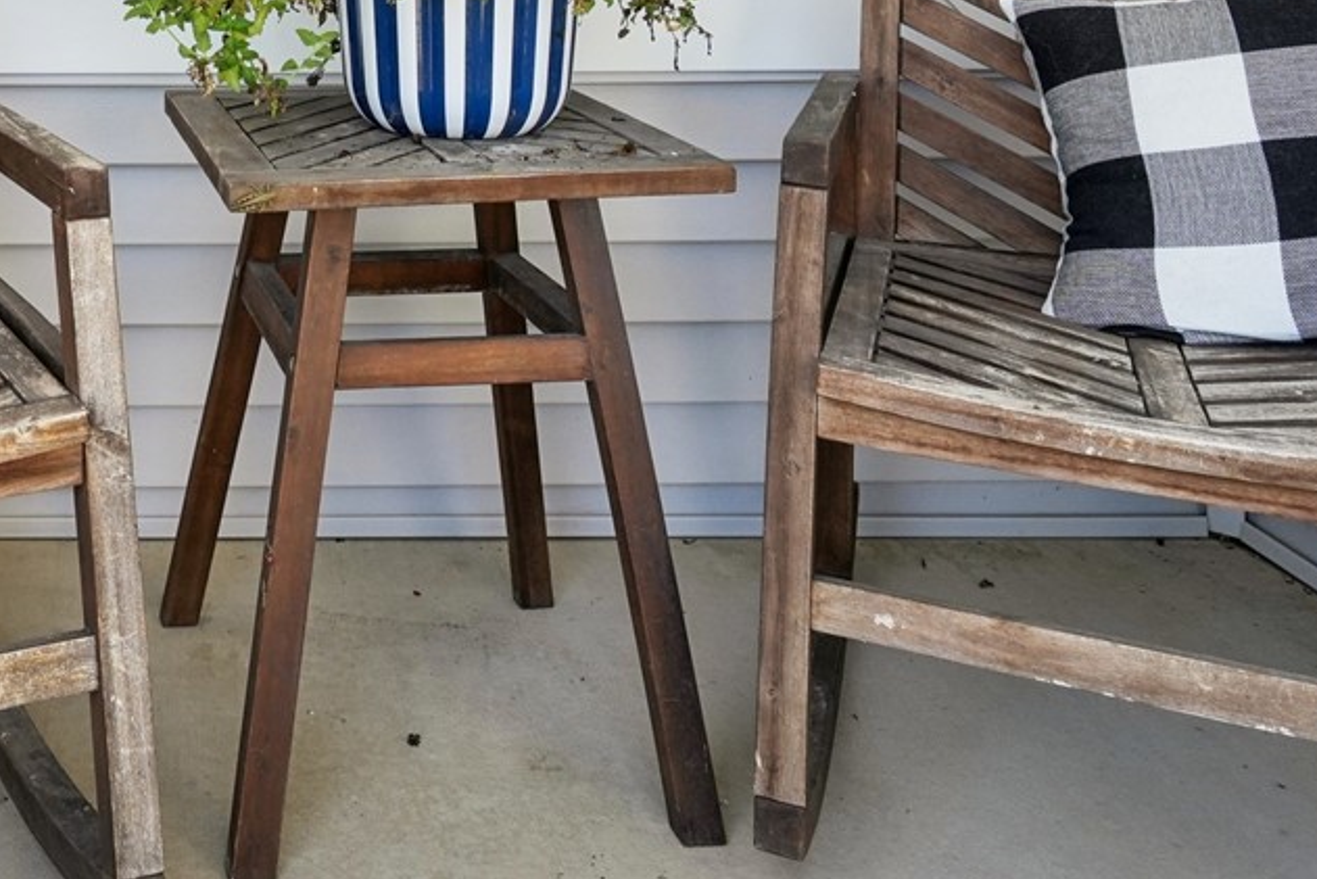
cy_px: -176
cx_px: 114
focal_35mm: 43
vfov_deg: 27.4
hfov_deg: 41.5
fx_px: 1573
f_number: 9
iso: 400
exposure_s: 1/250
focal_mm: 16
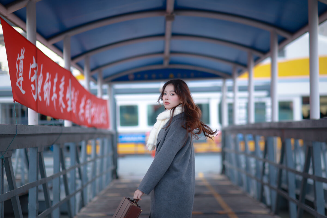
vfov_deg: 16.1
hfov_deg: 23.9
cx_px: 164
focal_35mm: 85
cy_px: 109
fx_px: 772
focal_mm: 85
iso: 160
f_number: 1.8
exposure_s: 1/320
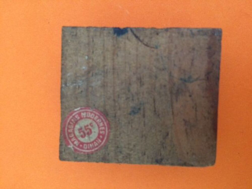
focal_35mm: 29
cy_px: 94
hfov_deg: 61.7
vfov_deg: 48.2
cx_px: 126
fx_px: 211
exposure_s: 1/24
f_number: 2.2
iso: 320
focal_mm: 4.15
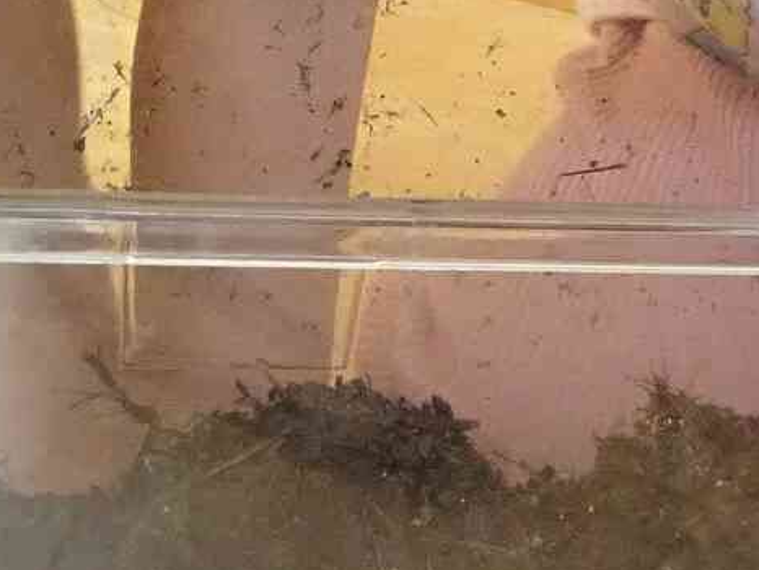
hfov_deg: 15.4
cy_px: -179
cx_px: 21
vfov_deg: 11.5
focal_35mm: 126
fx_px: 2764
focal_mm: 4.1
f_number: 3.5
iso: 640
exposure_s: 1/100
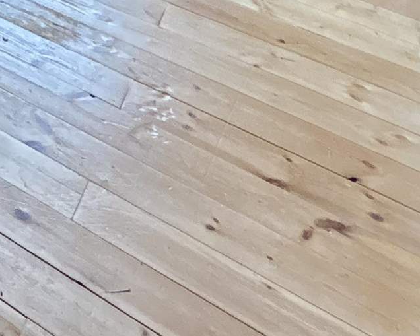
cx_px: -403
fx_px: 821
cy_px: -413
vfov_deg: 15.7
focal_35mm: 66
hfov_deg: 18.9
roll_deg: +0.2
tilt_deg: -9.9
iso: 500
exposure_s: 1/60
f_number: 2.2
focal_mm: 2.22
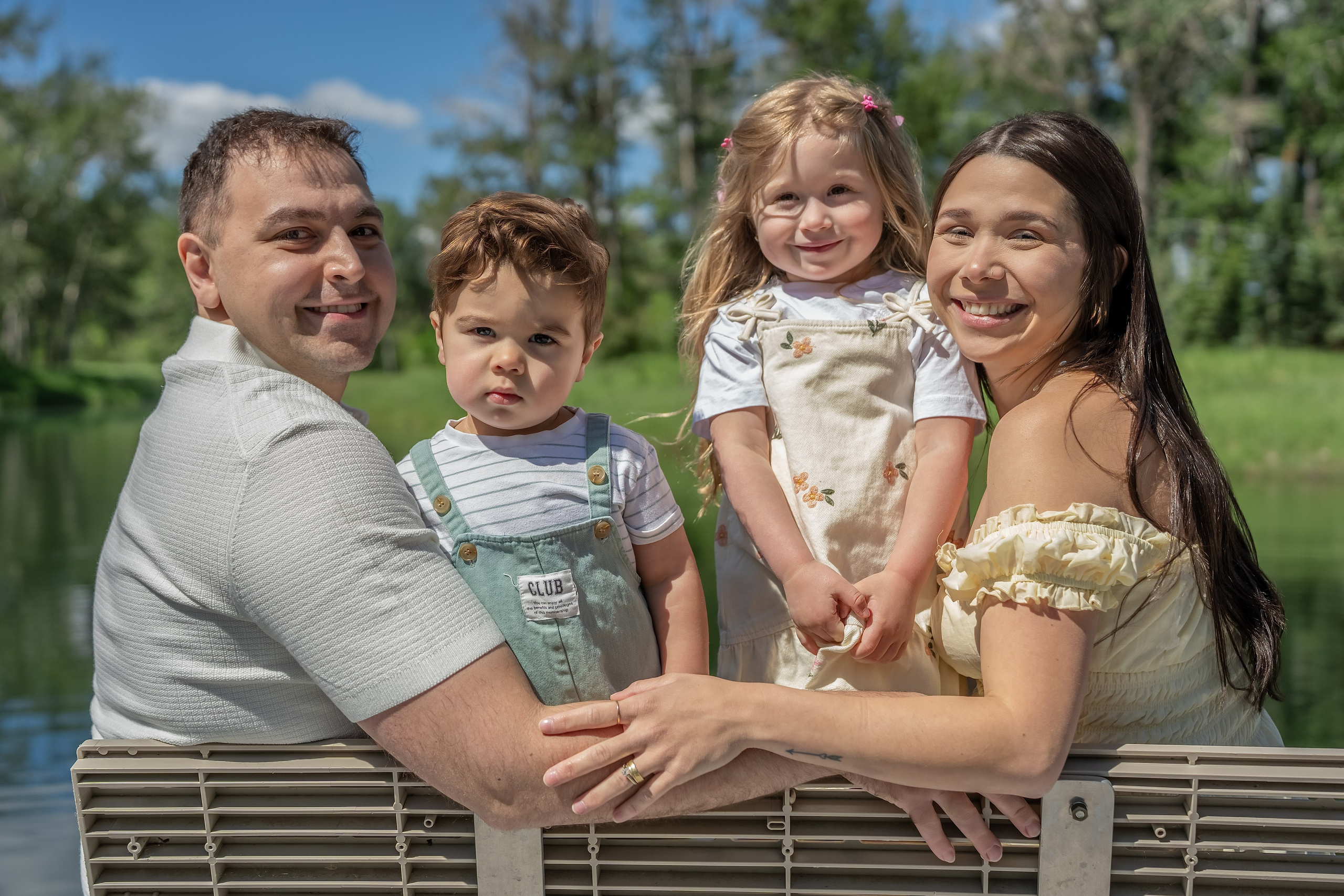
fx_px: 1419
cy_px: 448
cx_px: 672
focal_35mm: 38
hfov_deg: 50.7
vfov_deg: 35.1
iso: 64
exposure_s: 1/2000
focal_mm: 38
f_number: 2.8
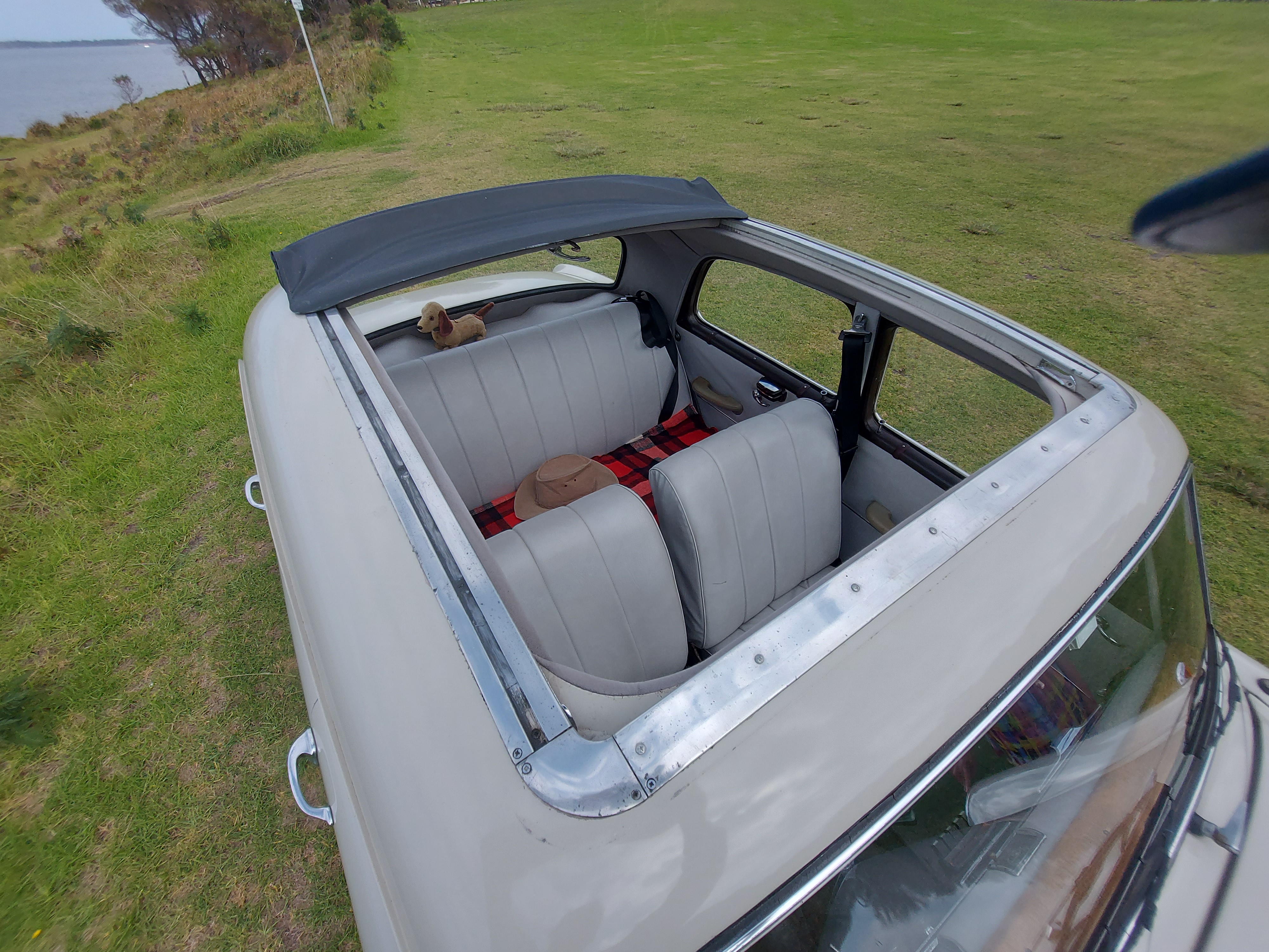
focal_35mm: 13
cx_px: 634
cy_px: 476
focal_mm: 1.74
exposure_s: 1/1799
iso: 50
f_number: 2.2
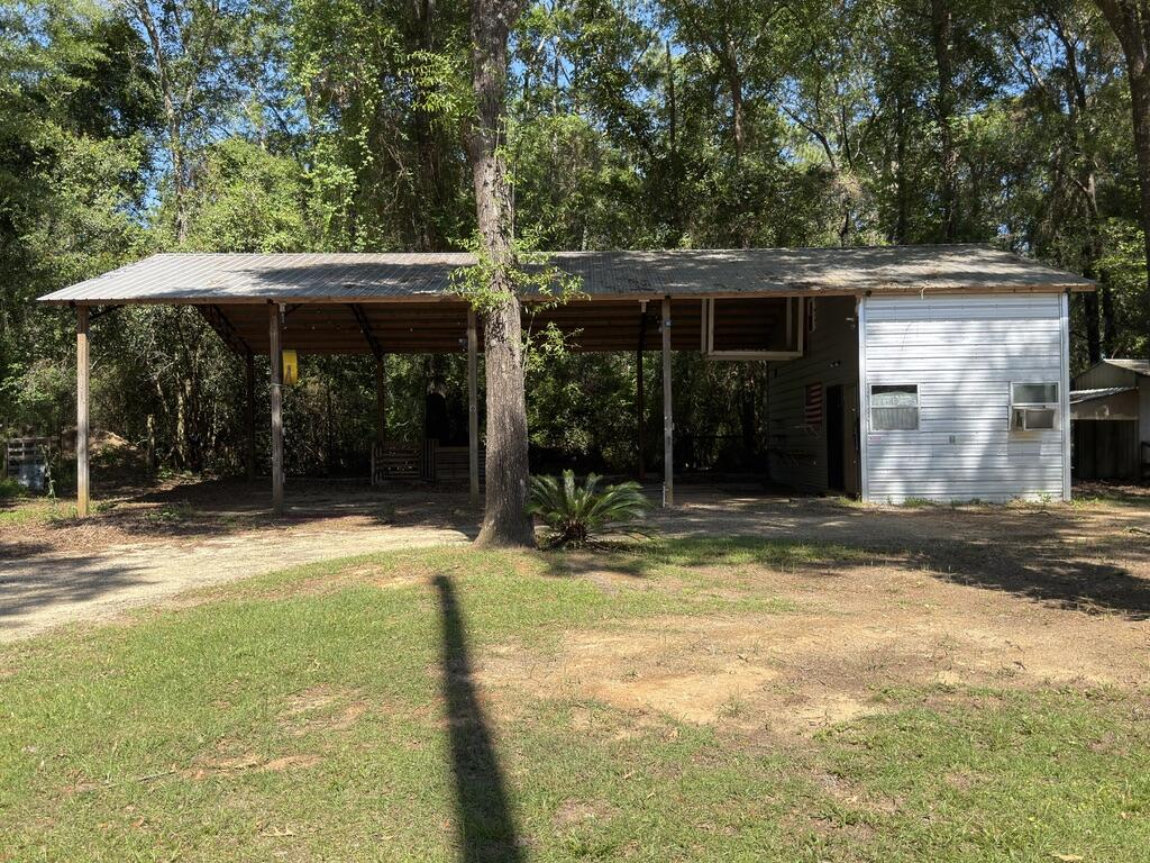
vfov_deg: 45.4
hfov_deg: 58.4
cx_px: 575
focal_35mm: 31
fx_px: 1030
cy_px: 432
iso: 64
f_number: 1.78
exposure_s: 1/1669
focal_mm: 6.76
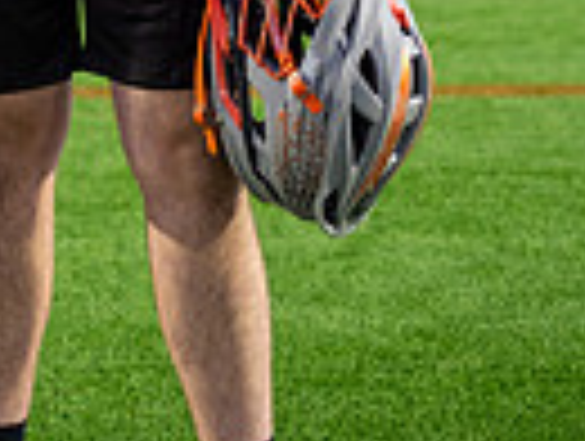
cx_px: 11
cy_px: -513
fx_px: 2811
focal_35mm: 166
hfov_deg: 11.8
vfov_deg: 8.4
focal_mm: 50
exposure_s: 1/400
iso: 800
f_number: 1.8
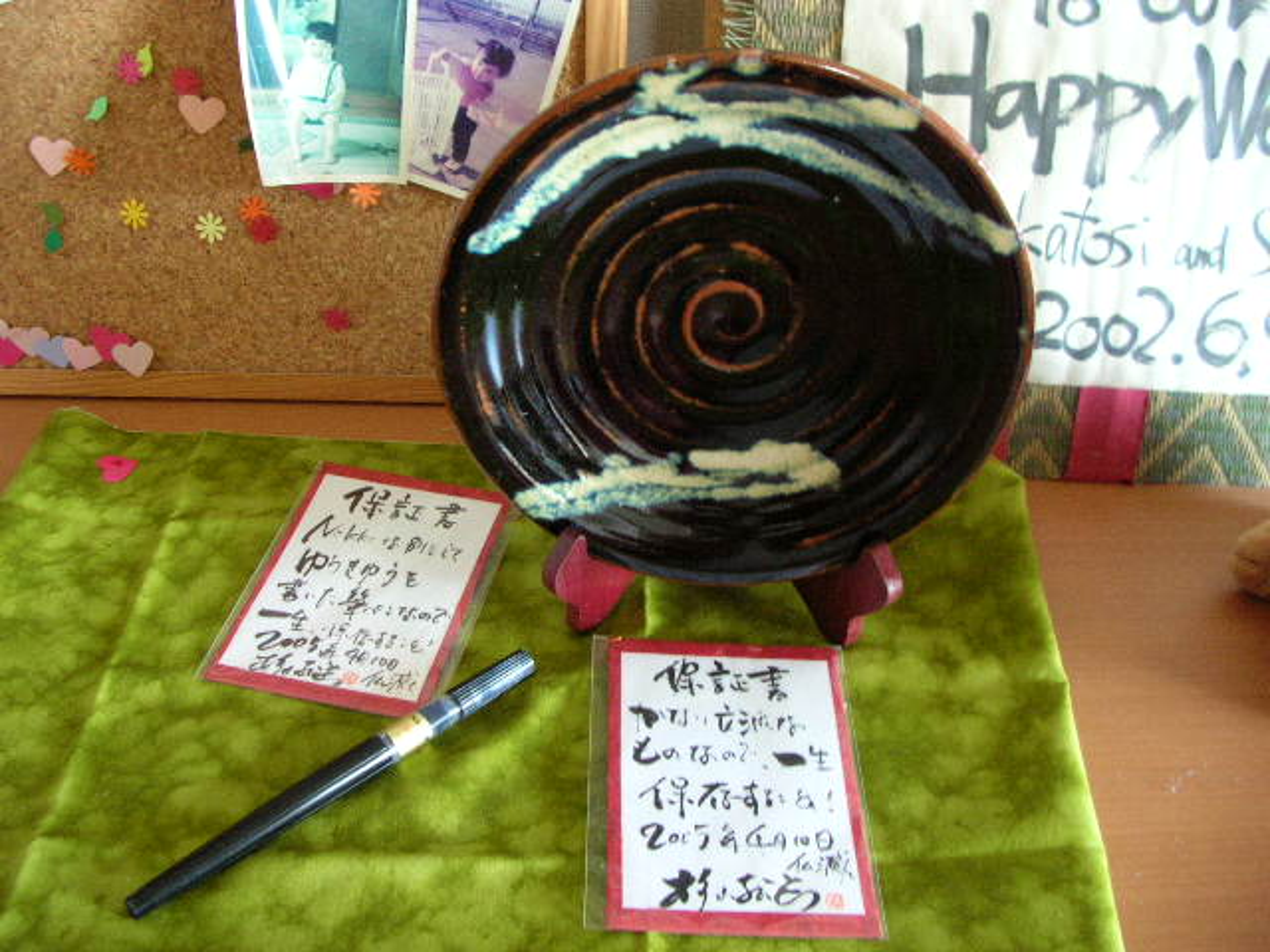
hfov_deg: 52.6
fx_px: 1284
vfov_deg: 40.7
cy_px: 476
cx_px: 635
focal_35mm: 35
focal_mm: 5.8
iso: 187
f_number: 2.8
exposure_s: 1/5.7
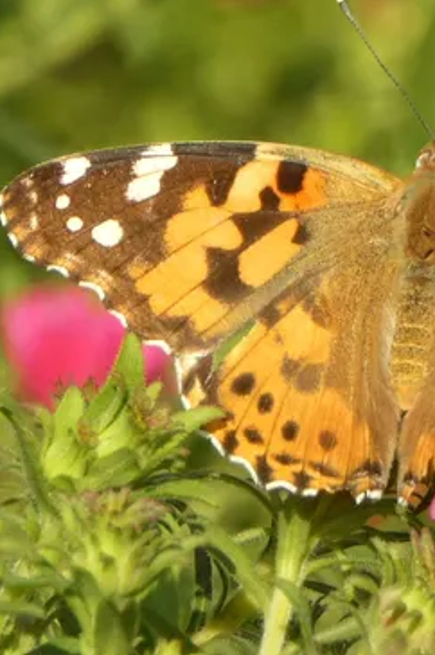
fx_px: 16615
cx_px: 422
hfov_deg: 1.5
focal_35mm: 915
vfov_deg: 2.3
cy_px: 344
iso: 80
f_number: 5.6
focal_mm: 89.5
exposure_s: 1/100
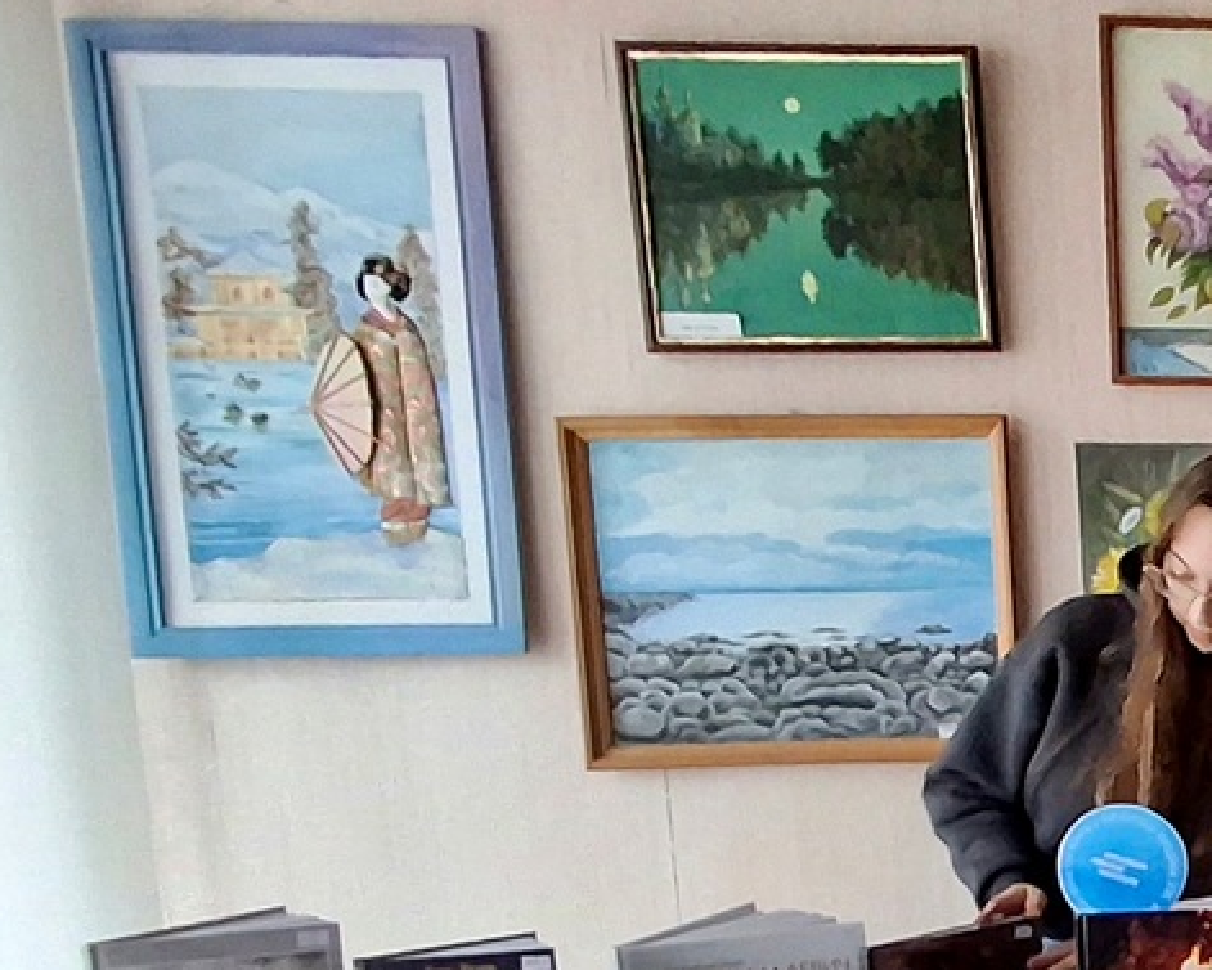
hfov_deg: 27.3
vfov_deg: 27.7
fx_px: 1902
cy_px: 844
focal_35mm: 53
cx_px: 1706
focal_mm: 1.64
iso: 200
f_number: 2.2
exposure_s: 1/50
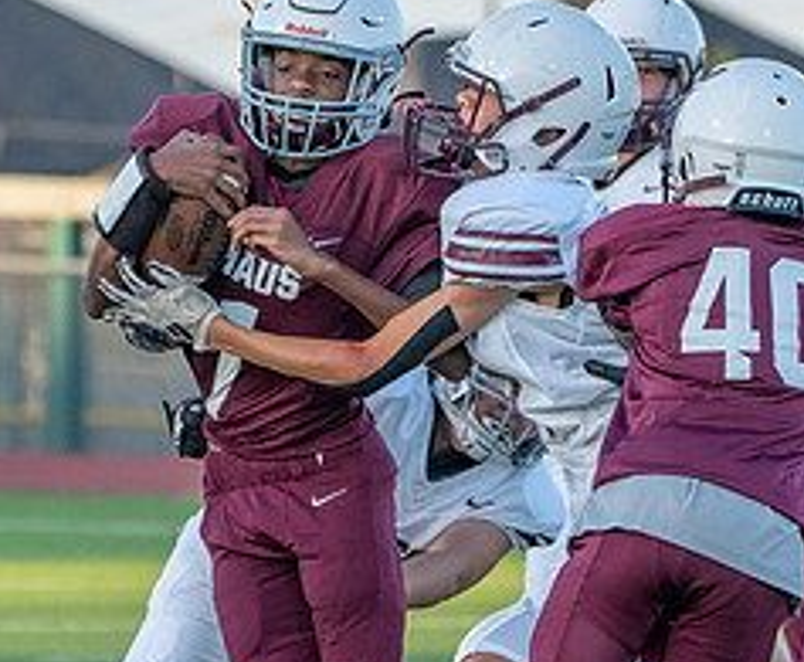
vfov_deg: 2.4
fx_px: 15713
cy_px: 621
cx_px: 420
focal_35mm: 653
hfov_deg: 2.9
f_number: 5.6
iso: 1000
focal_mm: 196
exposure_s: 1/1000
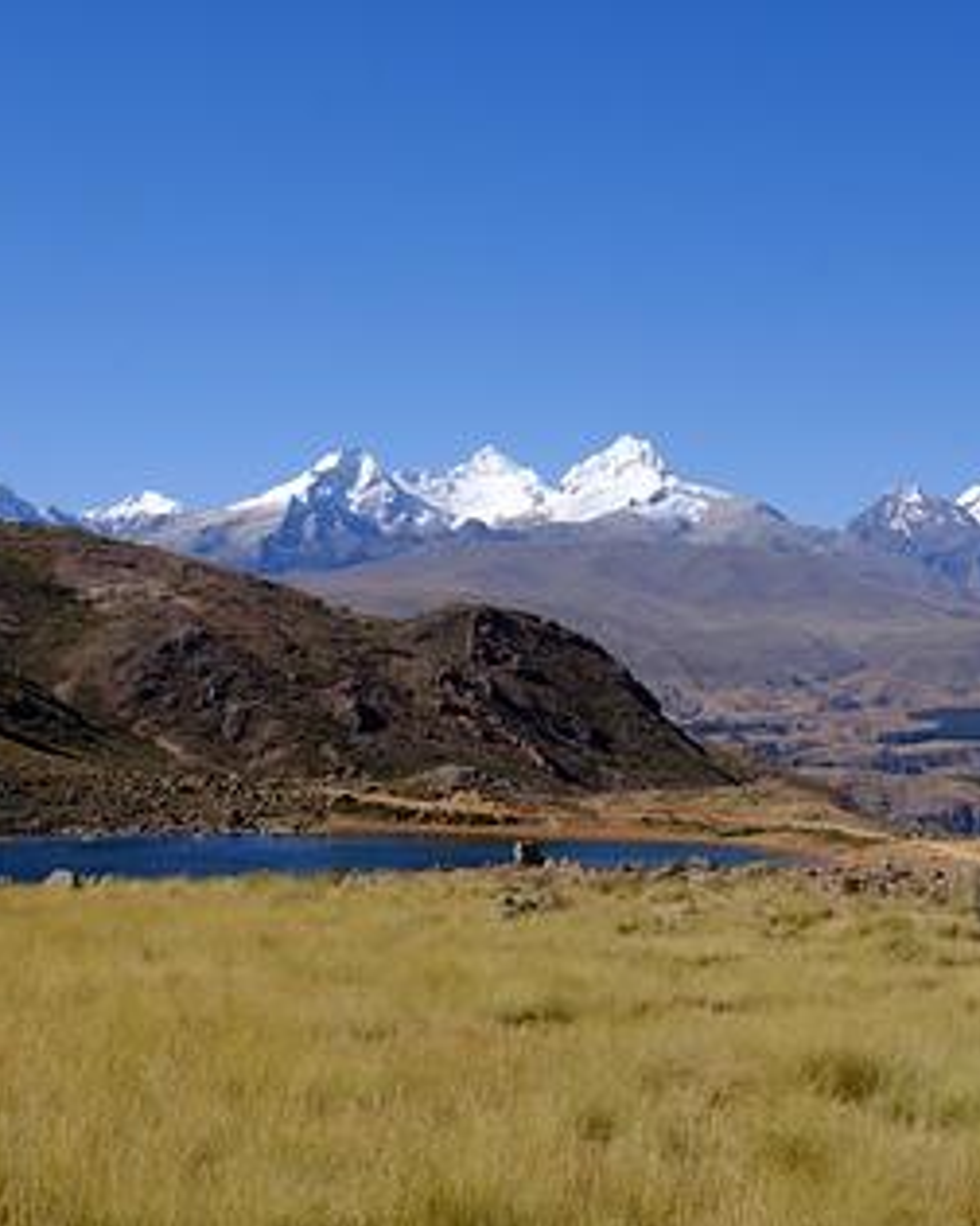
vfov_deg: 30.0
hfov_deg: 24.1
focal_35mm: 63
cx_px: 642
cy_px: 619
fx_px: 2284
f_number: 22
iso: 400
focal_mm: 29.3
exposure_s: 1/105
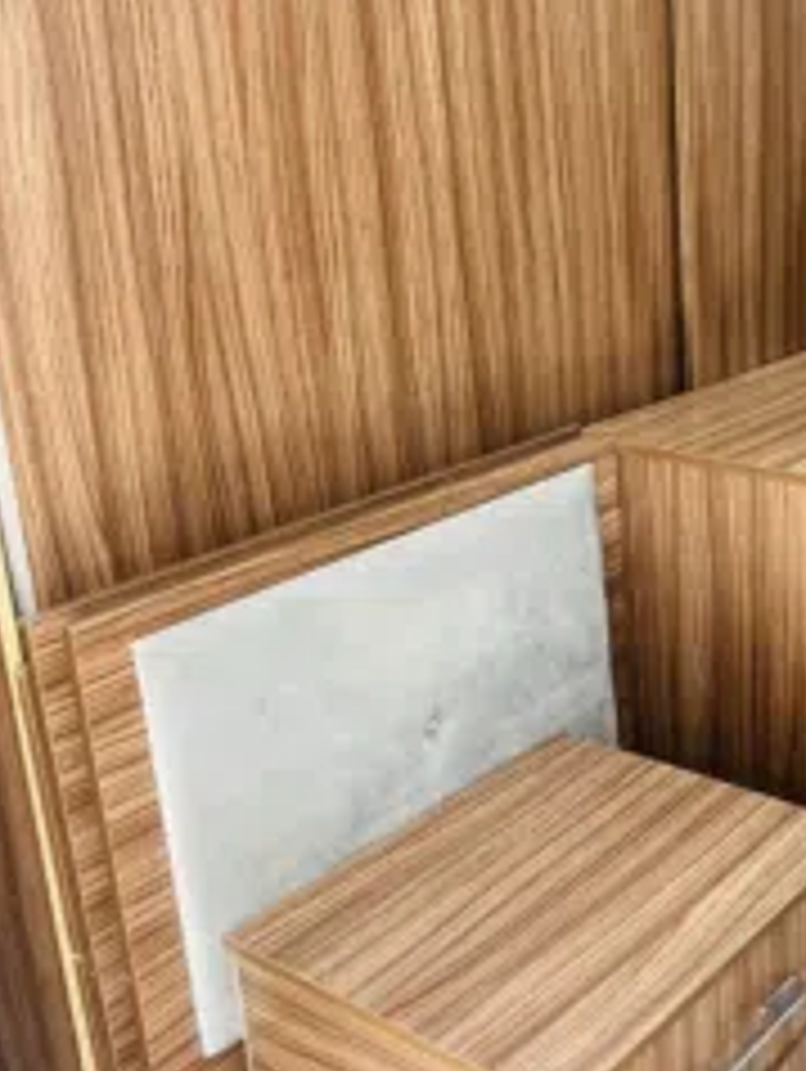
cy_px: 500
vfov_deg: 44.7
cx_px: 666
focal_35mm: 42
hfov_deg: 33.2
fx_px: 1302
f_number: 1.6
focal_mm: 5.1
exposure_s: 1/94
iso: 125
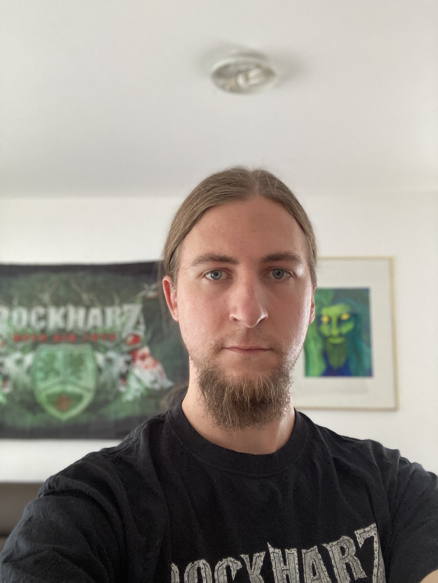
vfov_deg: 56.8
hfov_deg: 44.2
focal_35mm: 32
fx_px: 539
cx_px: 219
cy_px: 292
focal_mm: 2.87
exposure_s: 1/60
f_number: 2.2
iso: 250
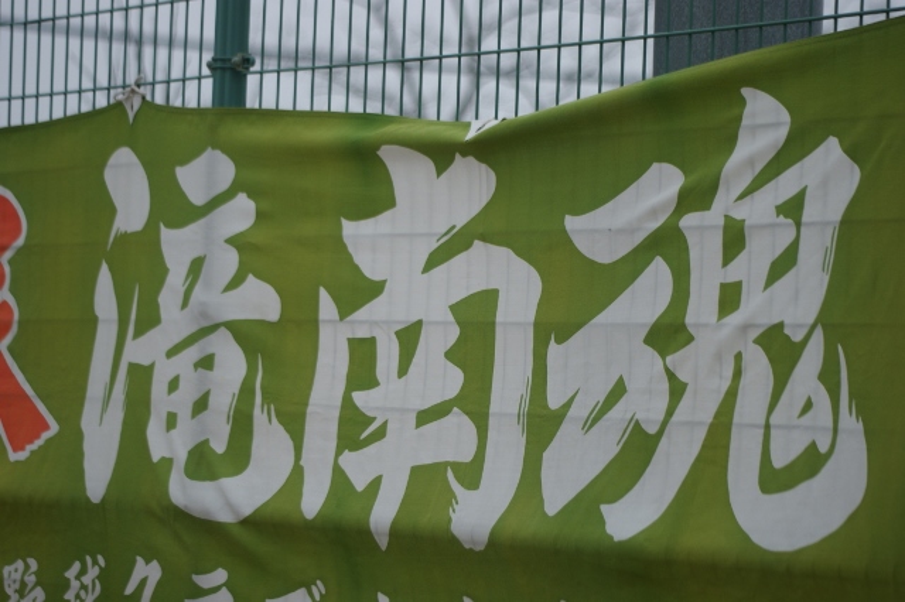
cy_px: 301
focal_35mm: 150
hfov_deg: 13.7
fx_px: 3769
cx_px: 452
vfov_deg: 9.1
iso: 100
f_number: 4.5
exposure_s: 1/400
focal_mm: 100
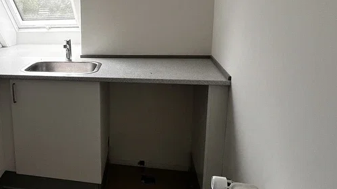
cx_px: 36
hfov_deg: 51.5
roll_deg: +3.2
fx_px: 304
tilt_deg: -11.7
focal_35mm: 34
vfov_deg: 34.4
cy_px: 65
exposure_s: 1/102
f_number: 1.8
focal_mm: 1.57
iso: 32
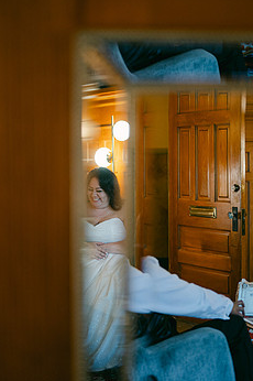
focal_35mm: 65
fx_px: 687
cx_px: 93
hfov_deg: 20.8
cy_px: 199
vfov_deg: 31.0
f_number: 1.8
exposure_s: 1/125
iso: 1250
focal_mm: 50
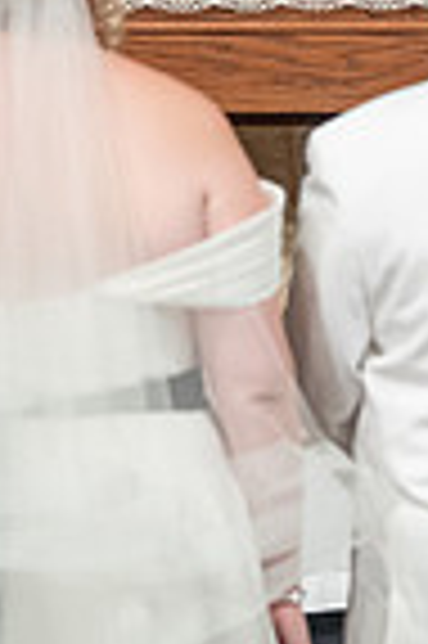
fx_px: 15158
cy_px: -68
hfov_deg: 1.6
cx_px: 291
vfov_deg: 2.4
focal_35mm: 848
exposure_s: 1/160
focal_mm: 198
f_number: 2.8
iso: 2000
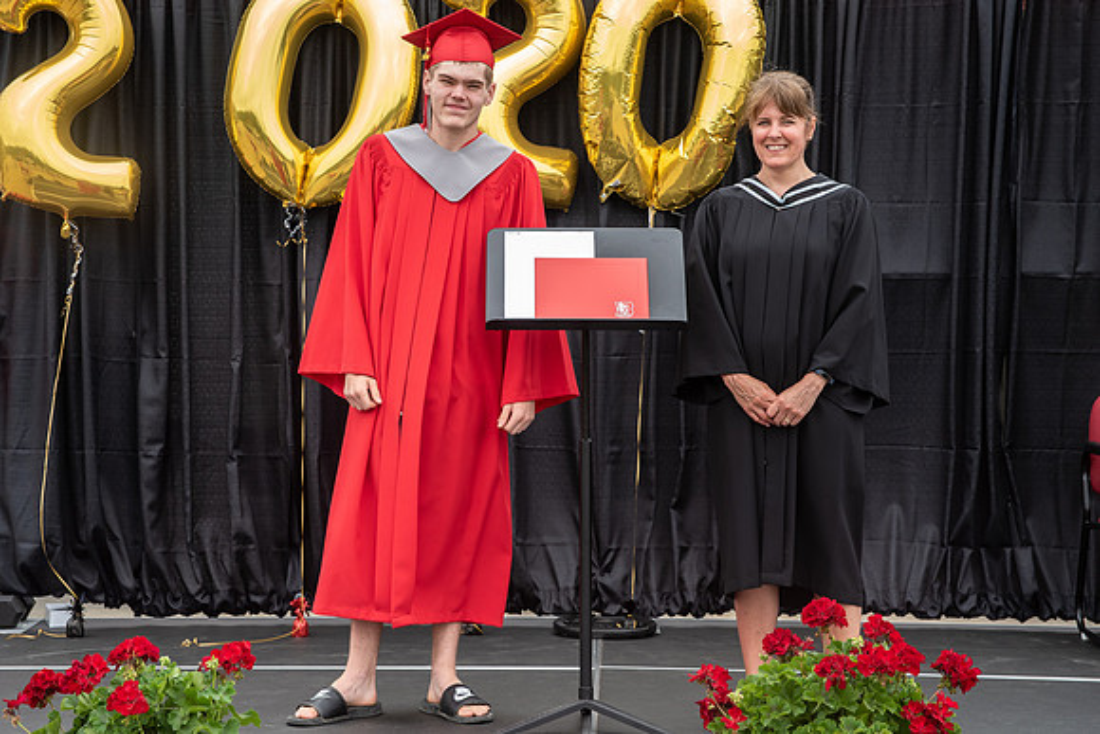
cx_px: 479
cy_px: 352
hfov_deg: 29.0
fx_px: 2123
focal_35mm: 69
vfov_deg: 19.6
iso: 500
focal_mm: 60
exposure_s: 1/500
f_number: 5.6
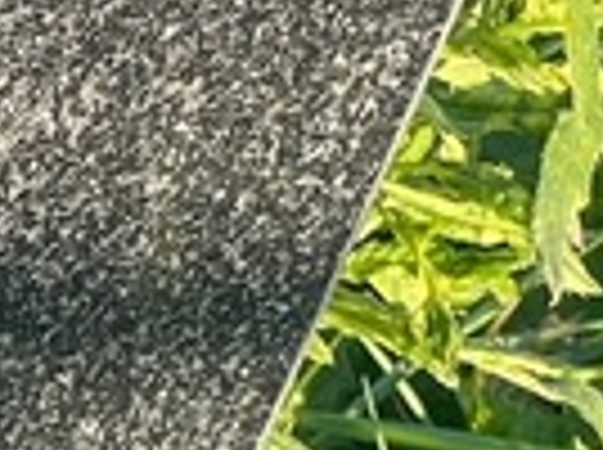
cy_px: 873
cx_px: -1084
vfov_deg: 3.2
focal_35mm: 460
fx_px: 7999
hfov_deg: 4.2
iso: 32
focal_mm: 9
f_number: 2.8
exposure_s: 1/111
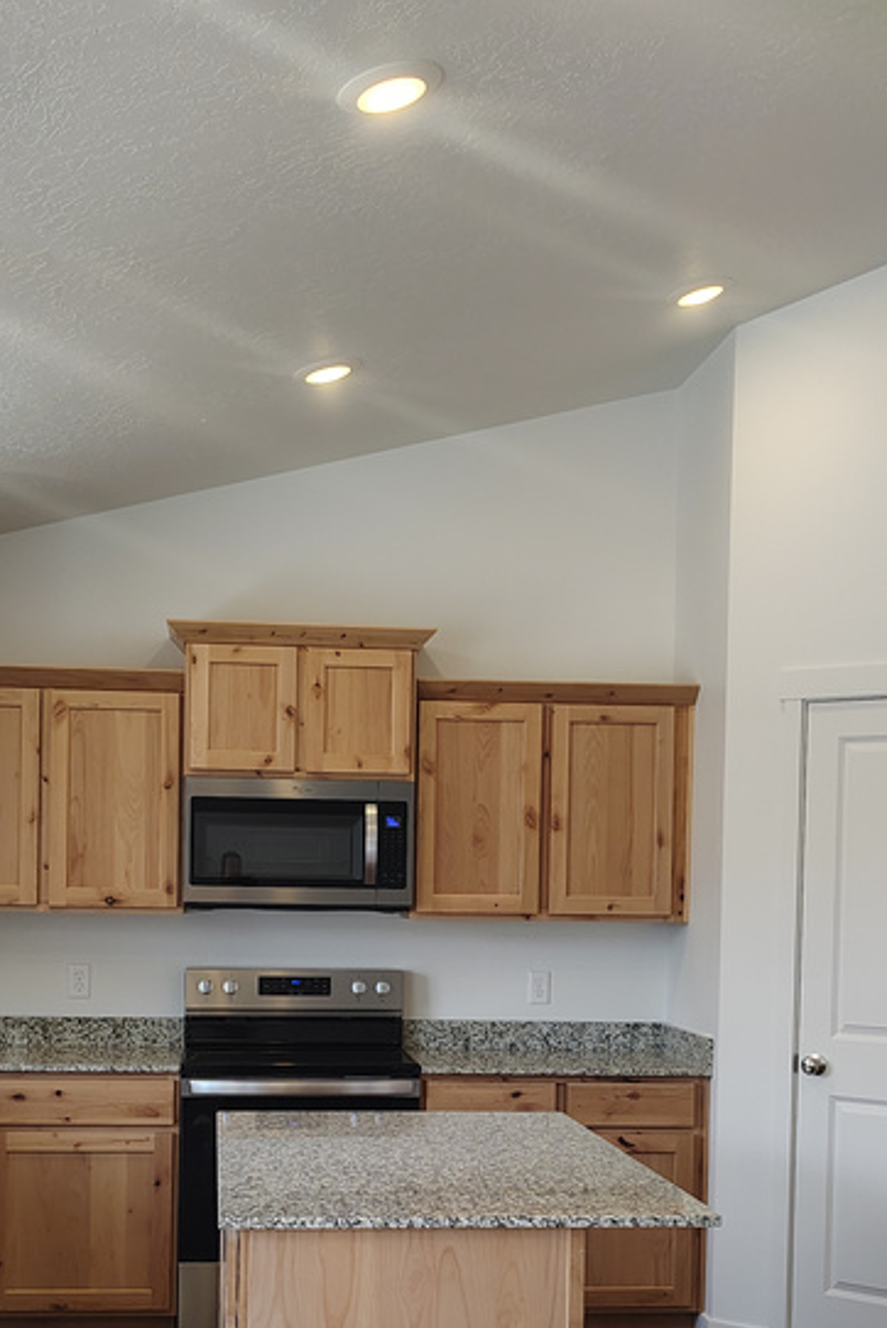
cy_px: 919
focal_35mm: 47
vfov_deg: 41.2
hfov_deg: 28.7
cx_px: 402
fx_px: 1735
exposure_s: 1/120
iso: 388
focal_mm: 5.56
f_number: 1.8
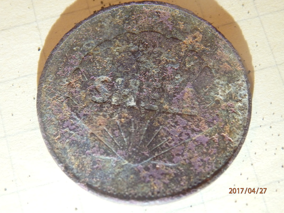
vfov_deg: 22.2
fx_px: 541
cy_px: 106
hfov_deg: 29.4
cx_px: 142
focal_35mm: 66
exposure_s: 1/30
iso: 800
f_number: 4.4
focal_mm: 11.9
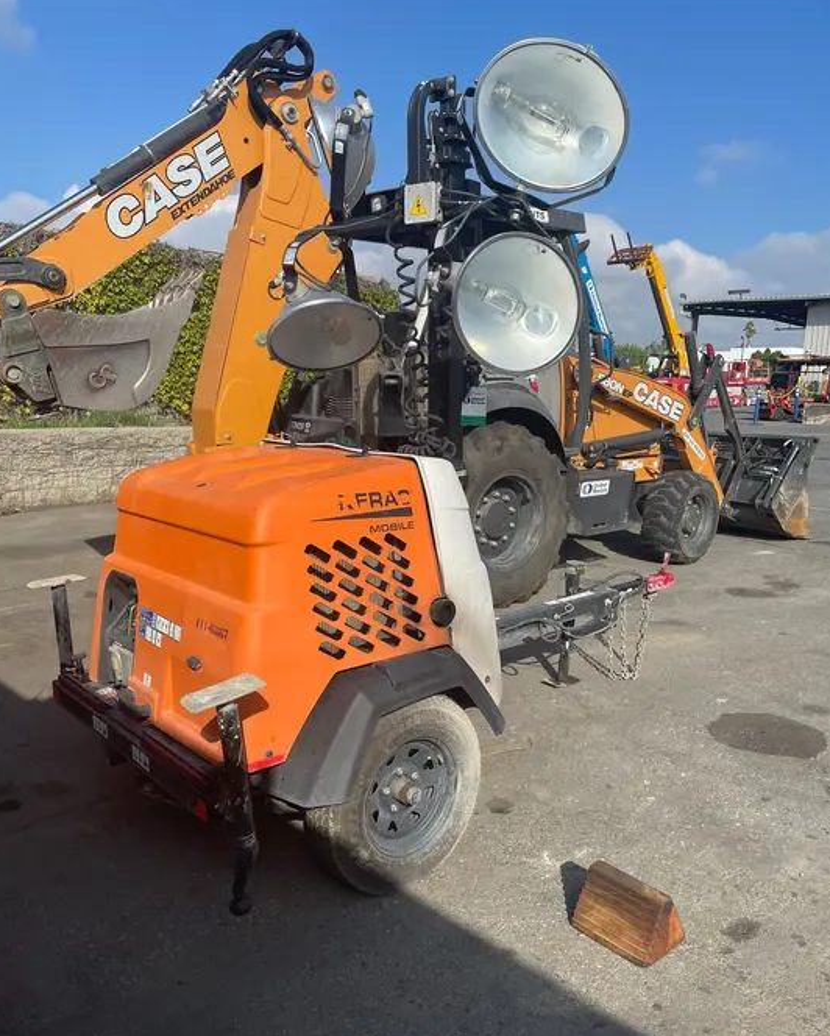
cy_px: 516
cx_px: 421
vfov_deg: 62.2
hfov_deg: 51.6
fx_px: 859
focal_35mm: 28
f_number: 1.6
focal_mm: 4.2
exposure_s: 1/5051
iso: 50
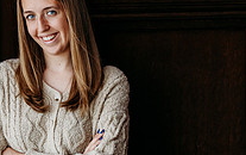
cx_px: 69
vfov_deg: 8.4
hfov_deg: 13.3
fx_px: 1054
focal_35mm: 157
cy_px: 80
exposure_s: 1/250
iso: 250
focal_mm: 71
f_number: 2.8
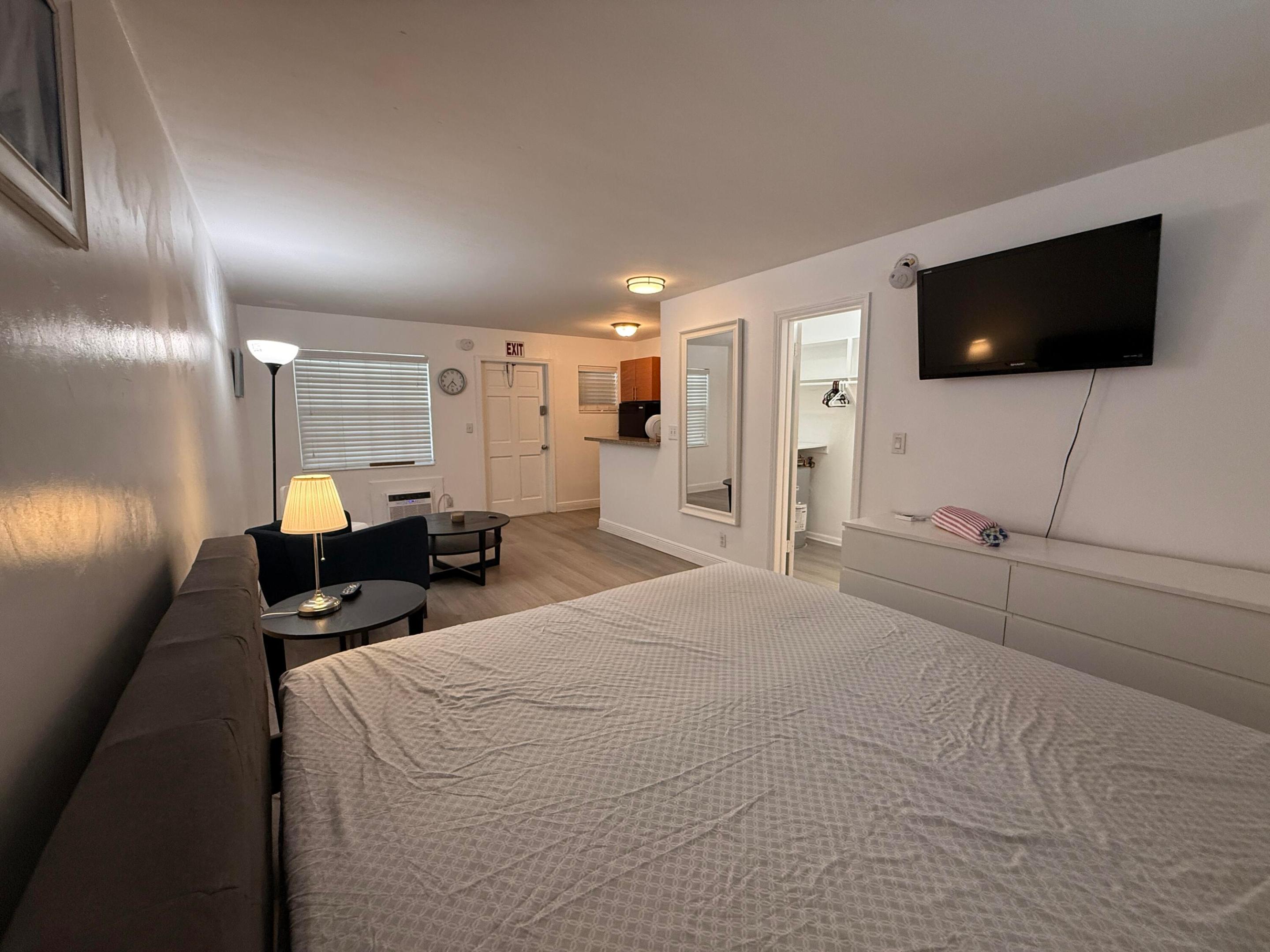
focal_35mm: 14
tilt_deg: -7.2
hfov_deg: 102.1
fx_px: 514
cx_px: 635
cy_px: 476
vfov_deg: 85.7
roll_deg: -0.1
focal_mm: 2.22
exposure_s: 1/60
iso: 200
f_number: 2.2
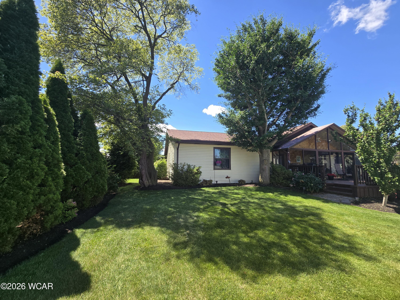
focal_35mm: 13
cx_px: 200
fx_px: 150
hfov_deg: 106.2
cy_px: 150
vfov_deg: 89.9
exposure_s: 1/861
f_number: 2.2
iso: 50
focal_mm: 2.2
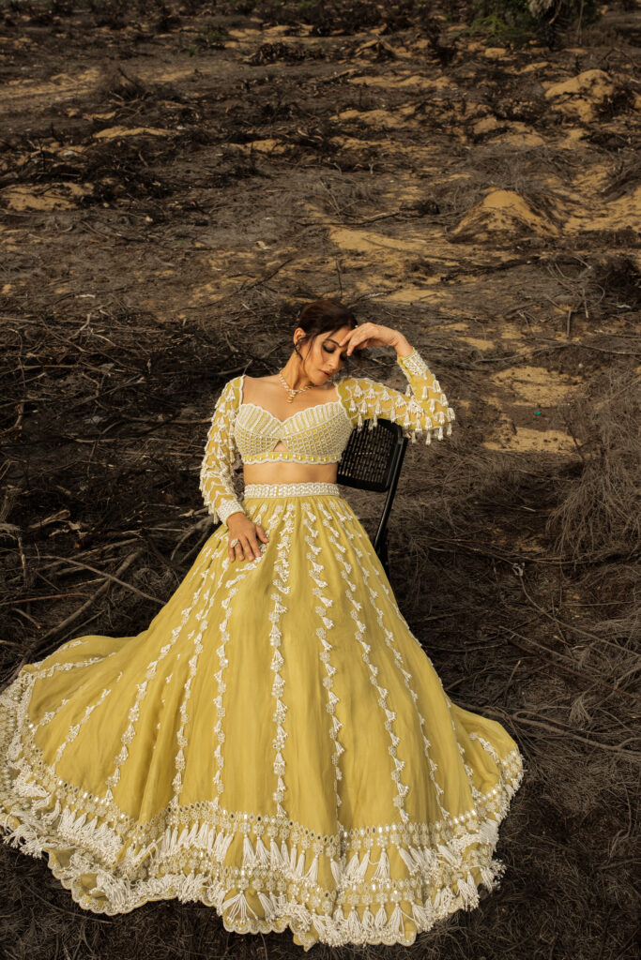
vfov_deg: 54.4
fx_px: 934
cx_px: 320
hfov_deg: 37.9
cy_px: 480
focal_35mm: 35
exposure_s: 1/125
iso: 100
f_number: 9
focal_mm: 35
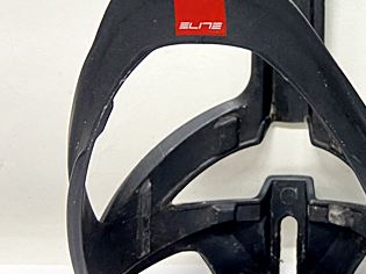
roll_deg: -1.1
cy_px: 70
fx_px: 698
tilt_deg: -23.2
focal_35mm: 66
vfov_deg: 22.0
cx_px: 428
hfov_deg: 26.5
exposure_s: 1/50
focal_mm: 4.25
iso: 80
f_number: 1.8
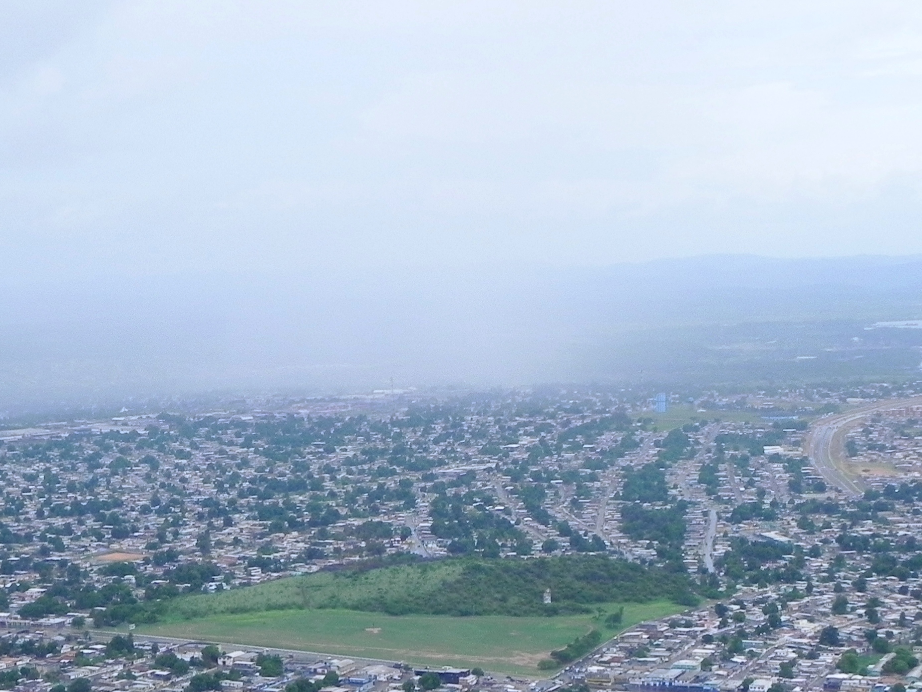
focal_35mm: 81
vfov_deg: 18.0
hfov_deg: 24.1
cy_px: 578
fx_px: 2157
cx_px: 479
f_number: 5.6
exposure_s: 1/502
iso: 160
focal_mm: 7.3
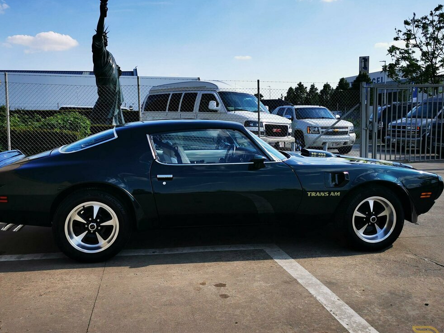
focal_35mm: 33
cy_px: 153
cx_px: 213
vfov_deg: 42.9
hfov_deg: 55.3
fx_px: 423
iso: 50
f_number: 1.6
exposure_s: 1/4219
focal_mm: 5.56
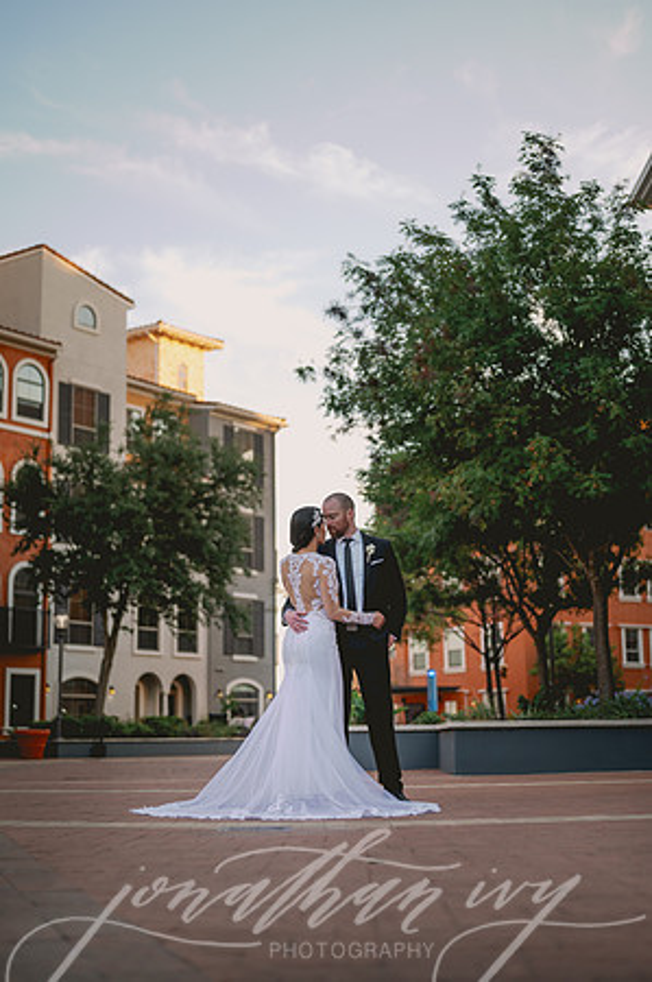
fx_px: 1361
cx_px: 326
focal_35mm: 50
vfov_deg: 39.6
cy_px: 491
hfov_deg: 26.9
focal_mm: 50
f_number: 2
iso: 50
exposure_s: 1/320
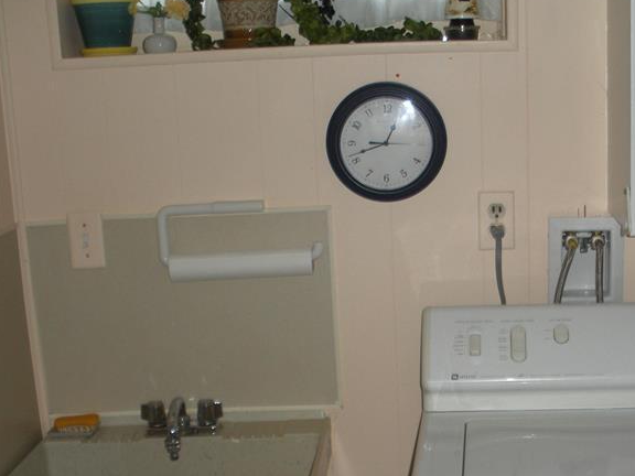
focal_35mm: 64
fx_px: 1174
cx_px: 489
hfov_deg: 29.7
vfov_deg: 22.5
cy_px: 408
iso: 92
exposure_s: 1/60
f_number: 3.5
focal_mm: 6.3
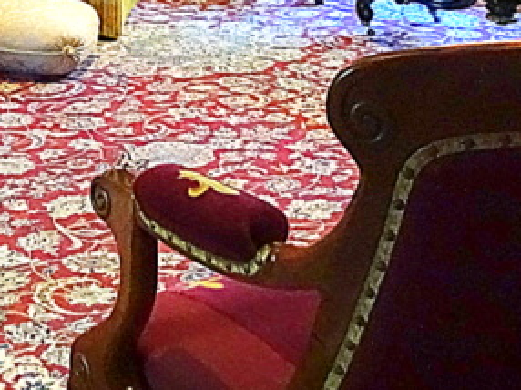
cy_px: -299
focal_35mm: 86
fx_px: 1293
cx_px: -29
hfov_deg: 21.8
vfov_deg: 15.0
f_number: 3.5
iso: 800
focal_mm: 4.1
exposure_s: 1/13
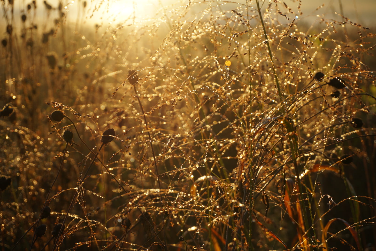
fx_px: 768
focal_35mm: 74
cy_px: 126
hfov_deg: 27.5
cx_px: 188
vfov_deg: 18.6
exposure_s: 1/200
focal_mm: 49
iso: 100
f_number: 6.3
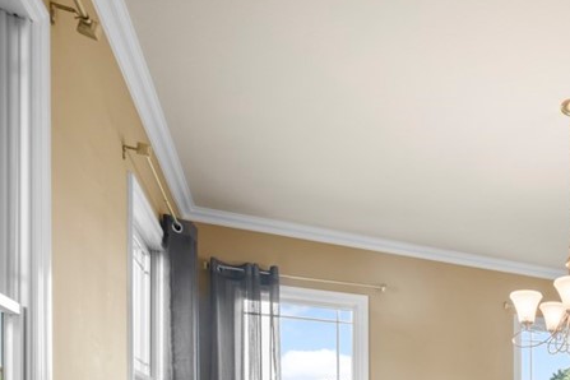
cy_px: 446
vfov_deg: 32.6
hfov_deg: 46.2
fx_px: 538
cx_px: 577
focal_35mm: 34
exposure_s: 1/4
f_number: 8
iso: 400
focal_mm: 14
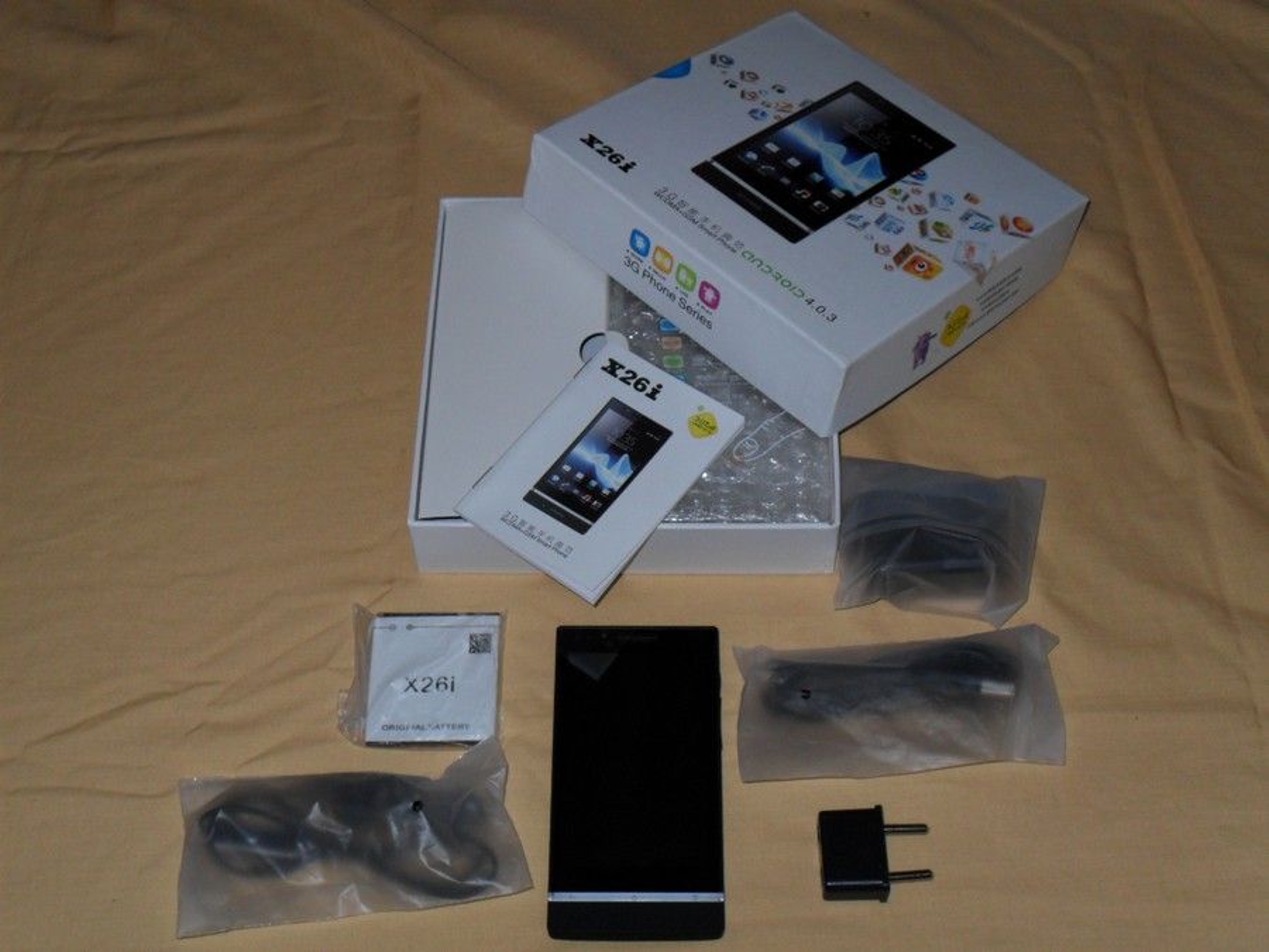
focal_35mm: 55
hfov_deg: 34.9
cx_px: 634
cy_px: 476
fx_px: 2016
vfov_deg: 26.6
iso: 100
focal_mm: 9.9
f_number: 9.8
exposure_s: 1/15
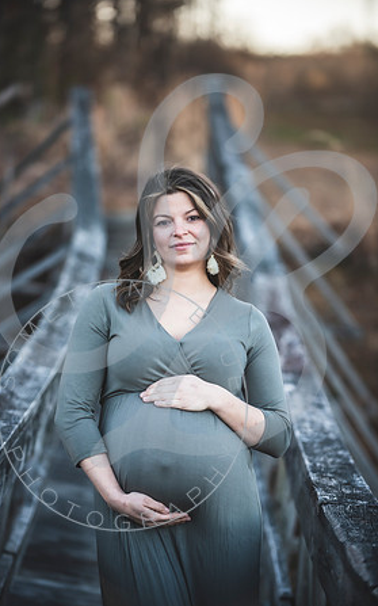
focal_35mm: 154
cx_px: 183
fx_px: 2541
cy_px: 302
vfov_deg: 13.6
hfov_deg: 8.5
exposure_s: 1/400
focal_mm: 150
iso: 200
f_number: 2.8
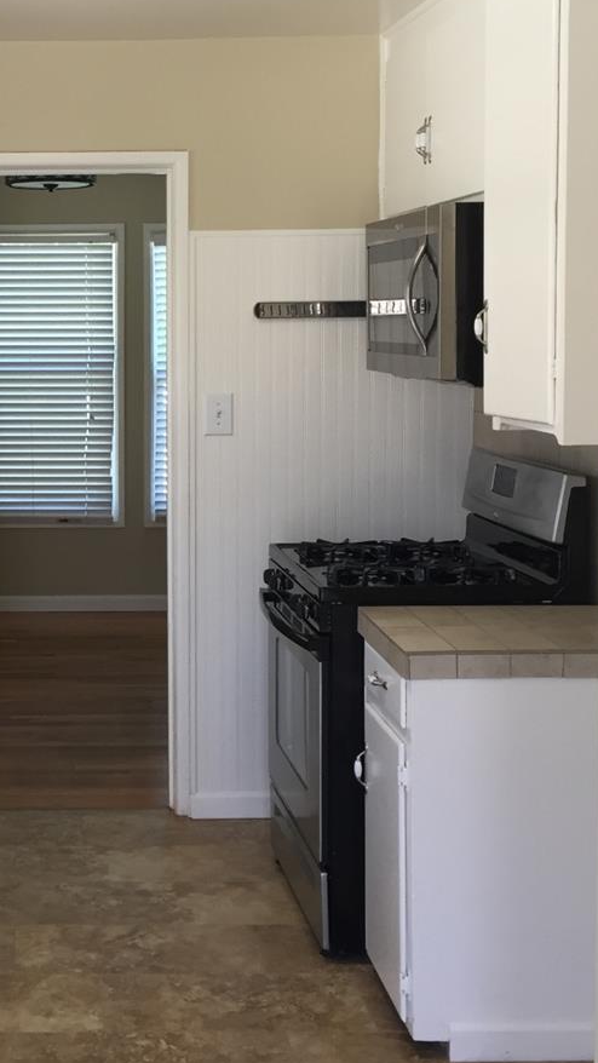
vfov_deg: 38.4
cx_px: 13
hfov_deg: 21.5
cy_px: 447
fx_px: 1522
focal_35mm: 54
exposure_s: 1/40
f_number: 2.2
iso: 32
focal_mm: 4.15
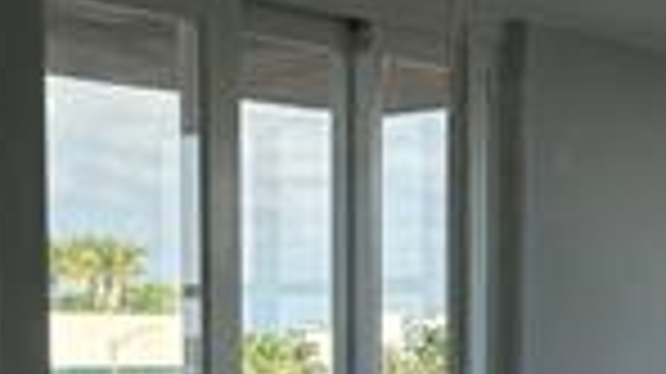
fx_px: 2488
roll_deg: +2.0
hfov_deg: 15.0
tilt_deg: -5.6
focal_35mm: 141
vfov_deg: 8.3
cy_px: 626
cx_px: 40
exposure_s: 1/728
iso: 100
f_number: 1.78
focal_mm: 6.76
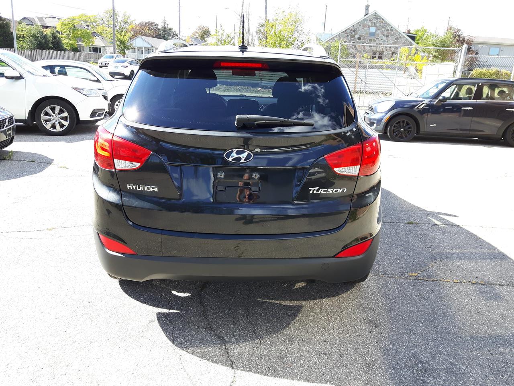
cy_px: 193
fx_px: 460
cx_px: 257
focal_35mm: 31
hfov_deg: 58.4
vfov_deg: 45.4
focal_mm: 3.7
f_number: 1.9
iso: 40
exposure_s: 1/216
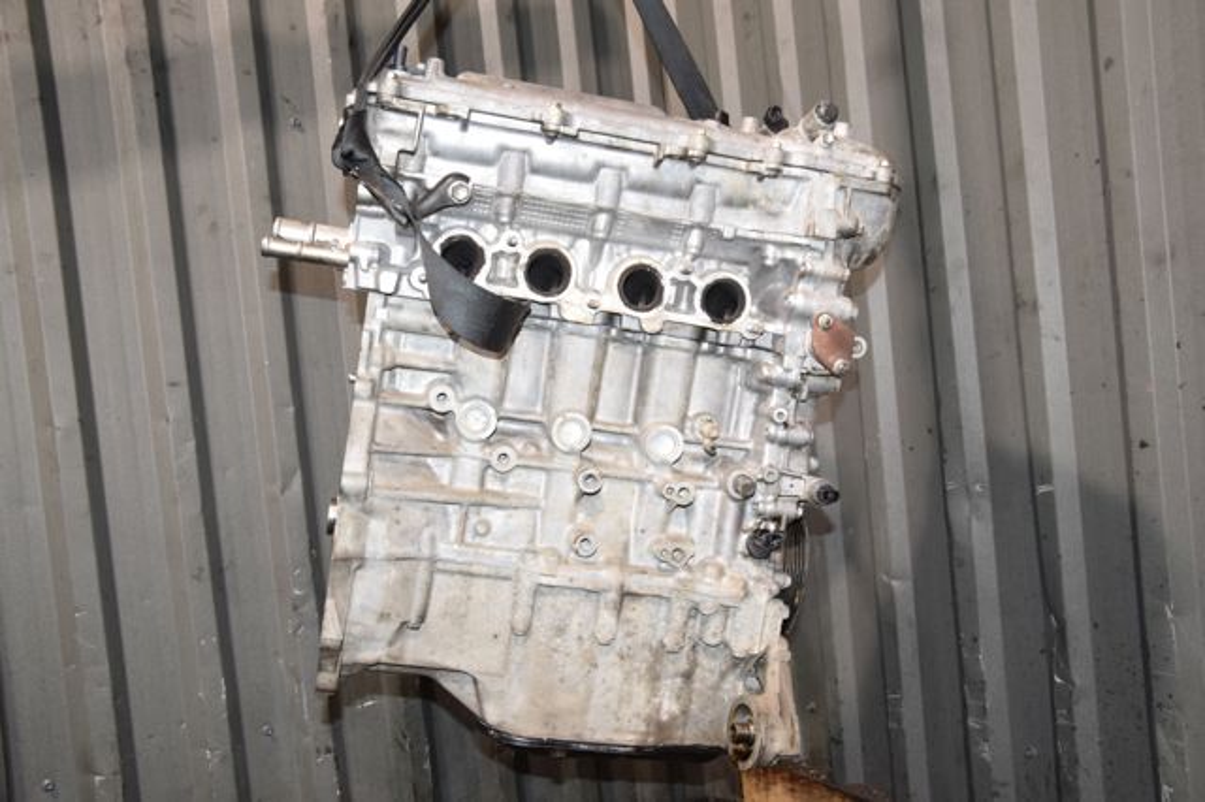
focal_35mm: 36
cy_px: 401
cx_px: 602
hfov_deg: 53.2
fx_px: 1204
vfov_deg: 36.8
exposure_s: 1/60
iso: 1600
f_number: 5.6
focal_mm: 24
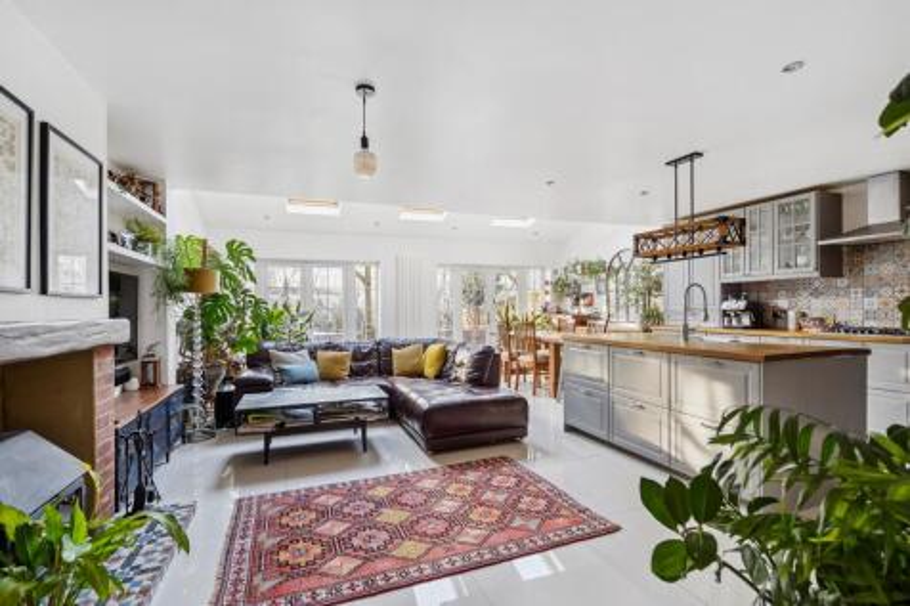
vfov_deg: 73.7
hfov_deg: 96.8
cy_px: 303
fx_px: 404
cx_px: 455
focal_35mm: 16
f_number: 4.5
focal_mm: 16
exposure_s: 1/8
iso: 320
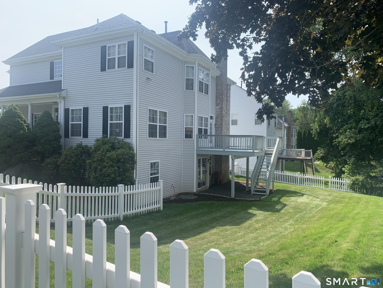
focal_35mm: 26
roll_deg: +0.1
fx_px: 288
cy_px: 144
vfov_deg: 53.1
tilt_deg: -1.0
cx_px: 192
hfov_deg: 67.3
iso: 25
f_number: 1.8
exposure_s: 1/1111
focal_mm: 4.25
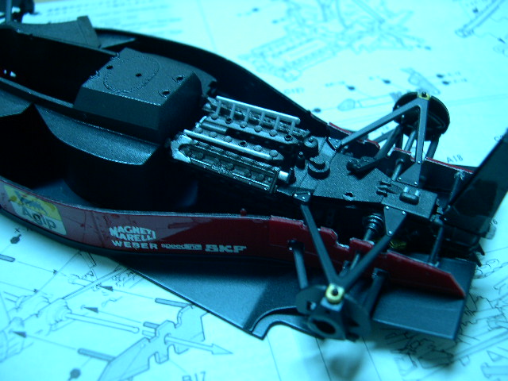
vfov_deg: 37.7
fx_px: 558
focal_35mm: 38
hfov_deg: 49.0
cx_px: 254
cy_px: 190
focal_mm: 8
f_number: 2.8
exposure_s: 1/5.9
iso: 100
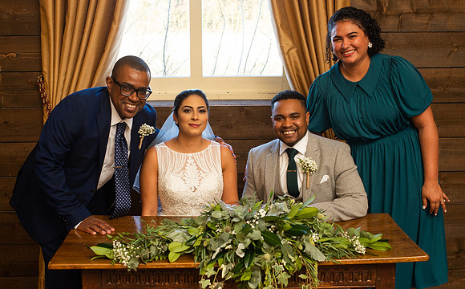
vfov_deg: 22.7
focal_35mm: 57
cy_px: 167
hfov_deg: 35.9
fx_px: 717
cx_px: 232
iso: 250
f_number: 4
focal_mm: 35
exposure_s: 1/80
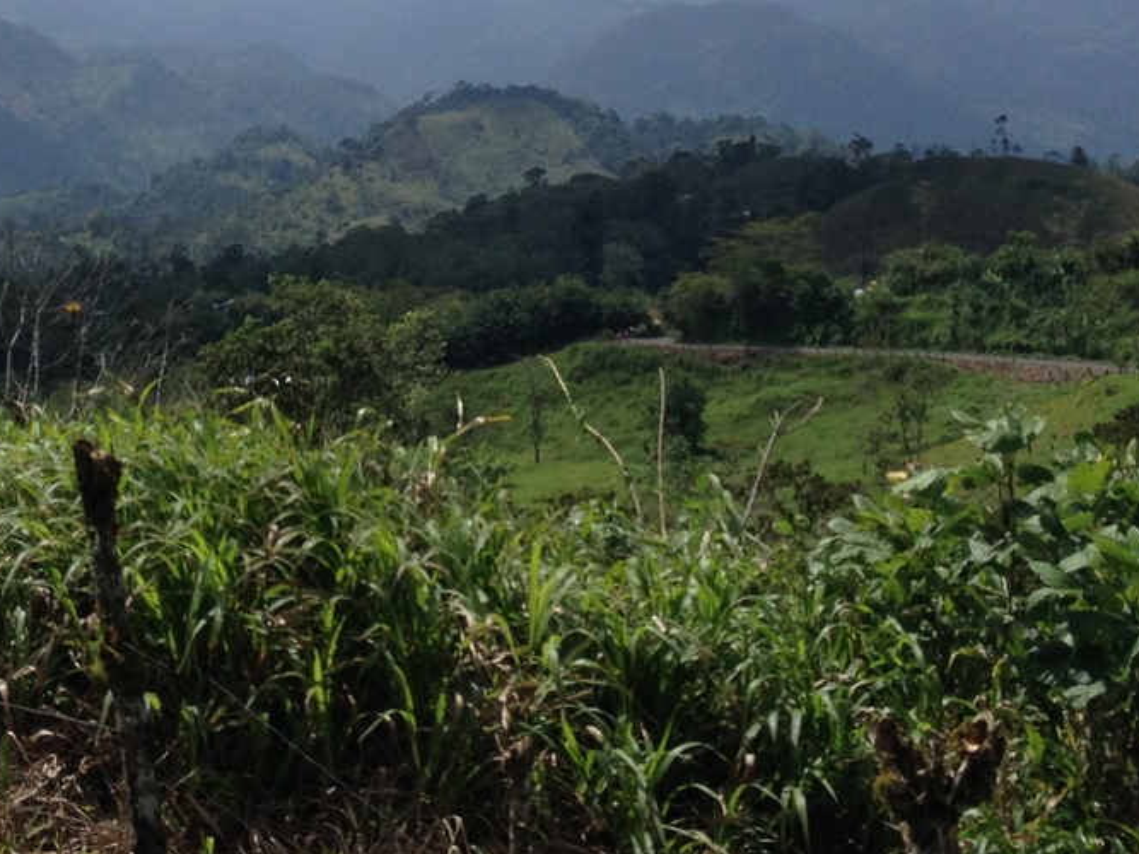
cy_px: 67
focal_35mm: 84
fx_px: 2763
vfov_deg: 17.3
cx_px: 466
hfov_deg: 23.3
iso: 50
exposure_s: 1/2907
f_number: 2.4
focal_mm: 4.28
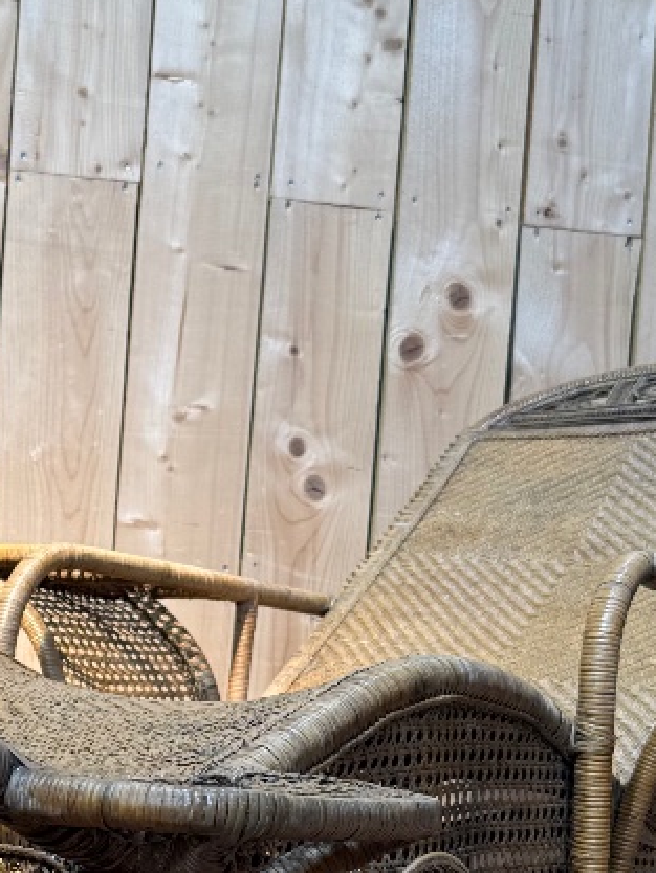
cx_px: 23
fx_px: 1743
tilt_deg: -1.3
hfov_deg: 20.7
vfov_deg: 27.4
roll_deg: -3.8
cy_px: 739
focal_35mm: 69
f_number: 1.78
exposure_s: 1/121
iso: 64
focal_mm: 6.76
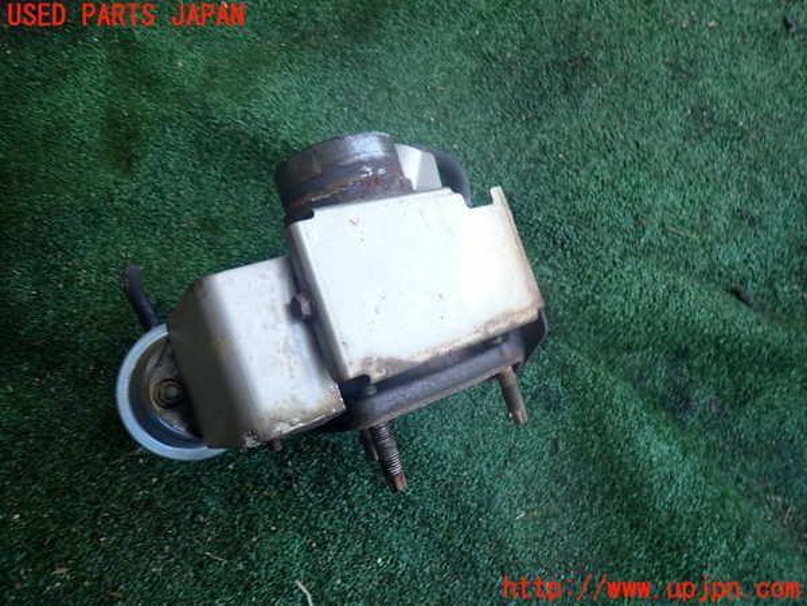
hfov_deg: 69.4
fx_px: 583
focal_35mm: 25
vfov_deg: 54.9
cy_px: 303
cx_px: 404
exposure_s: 1/125
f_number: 2
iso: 125
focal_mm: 4.5
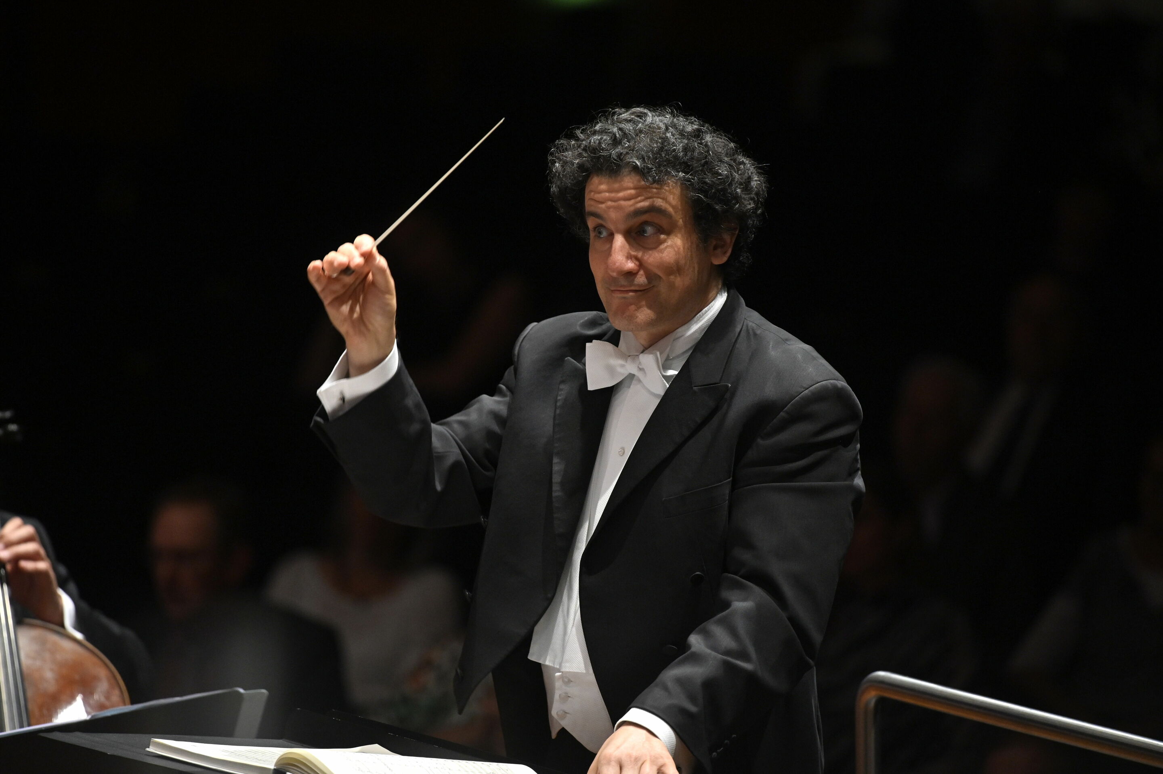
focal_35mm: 300
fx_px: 9685
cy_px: 387
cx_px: 582
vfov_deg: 4.6
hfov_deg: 6.9
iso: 3200
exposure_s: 1/250
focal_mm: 300
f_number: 4.5
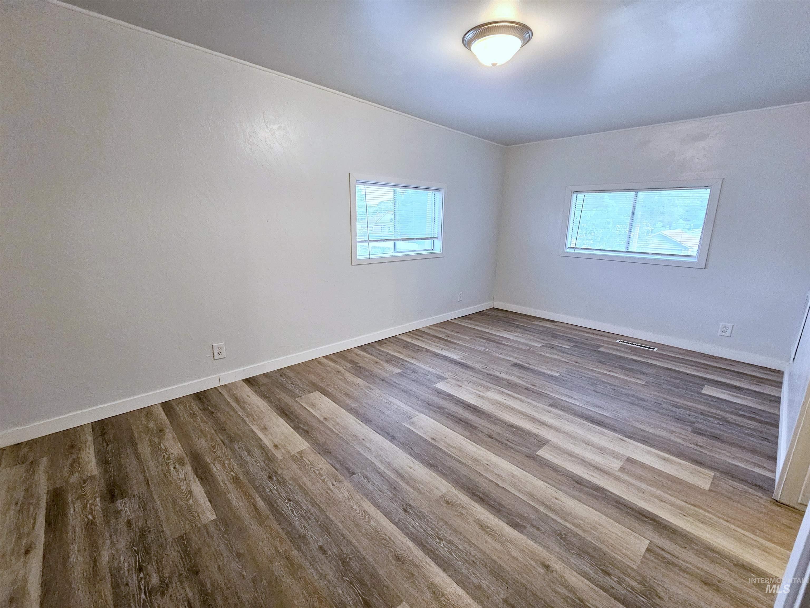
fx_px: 304
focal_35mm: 13
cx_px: 405
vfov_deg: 89.9
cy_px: 304
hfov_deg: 106.2
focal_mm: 2.2
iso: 400
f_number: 2.2
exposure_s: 1/60
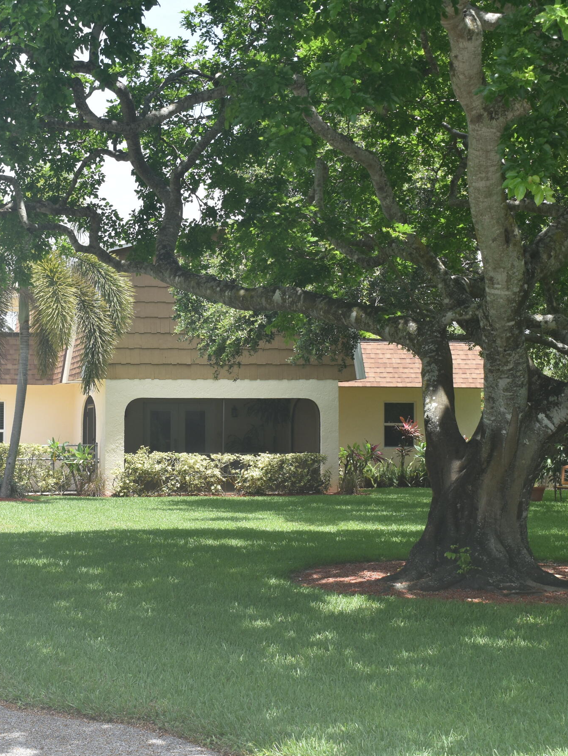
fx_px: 1684
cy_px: 366
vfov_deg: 25.3
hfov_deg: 19.1
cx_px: 242
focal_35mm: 77
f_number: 8
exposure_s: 1/250
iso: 160
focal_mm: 32
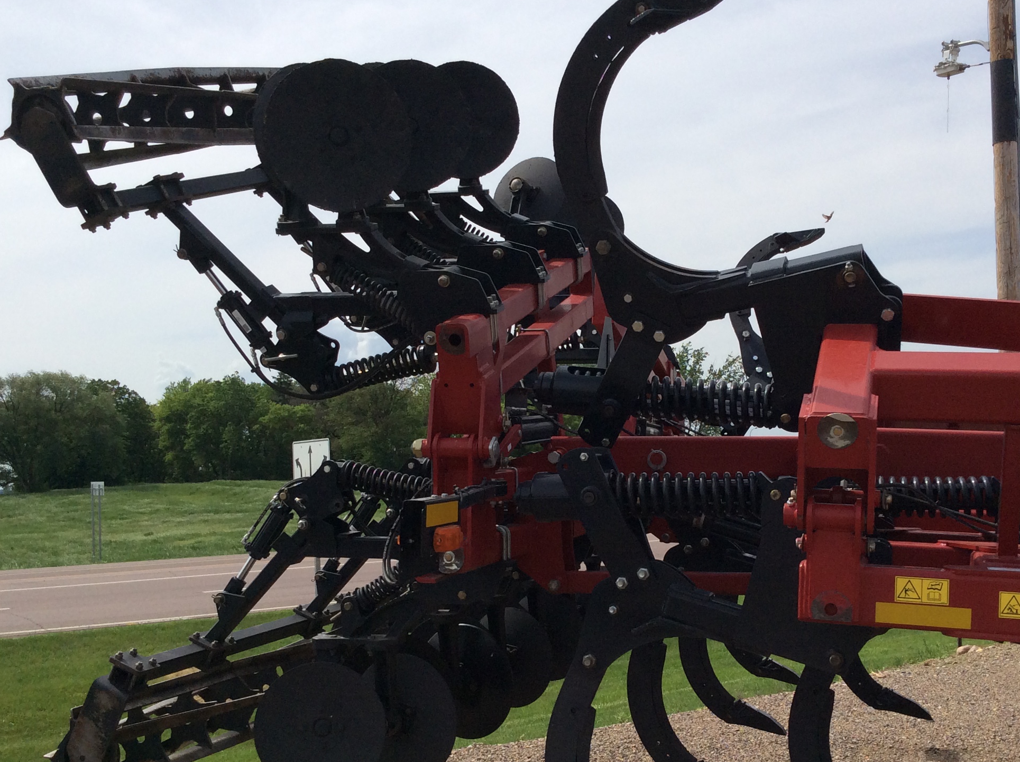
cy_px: 439
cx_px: 580
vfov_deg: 33.5
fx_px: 1265
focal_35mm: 43
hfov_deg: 43.8
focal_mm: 3.3
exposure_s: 1/2488
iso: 32
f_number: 2.4
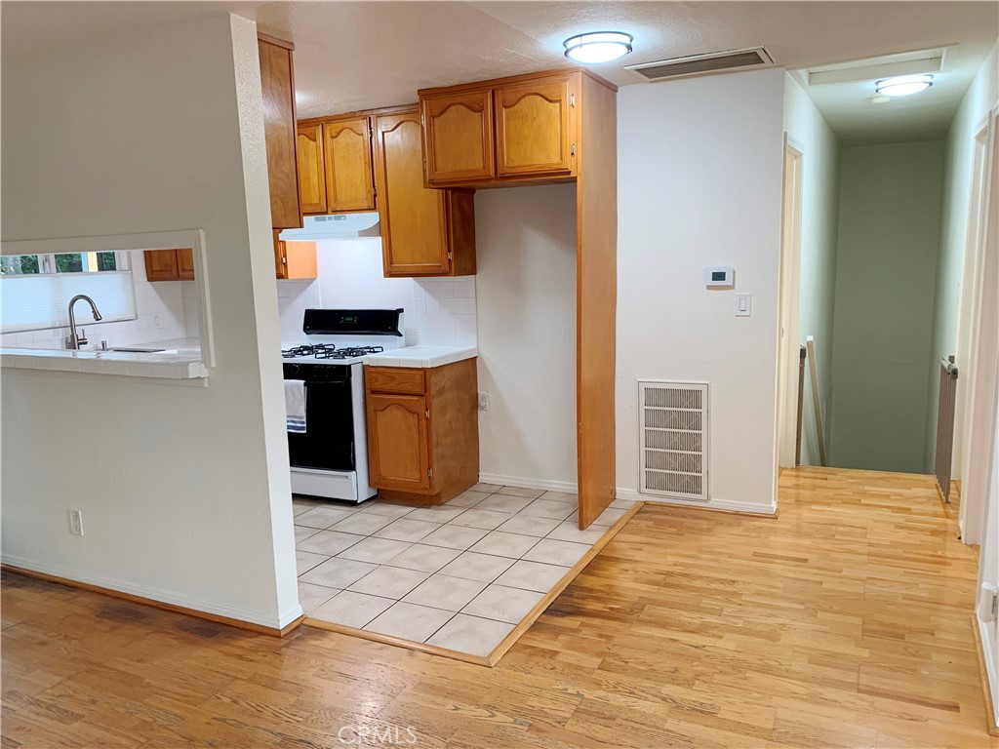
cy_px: 374
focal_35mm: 26
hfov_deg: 67.3
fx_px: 750
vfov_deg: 53.1
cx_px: 500
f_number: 1.8
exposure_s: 1/60
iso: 125
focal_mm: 4.25
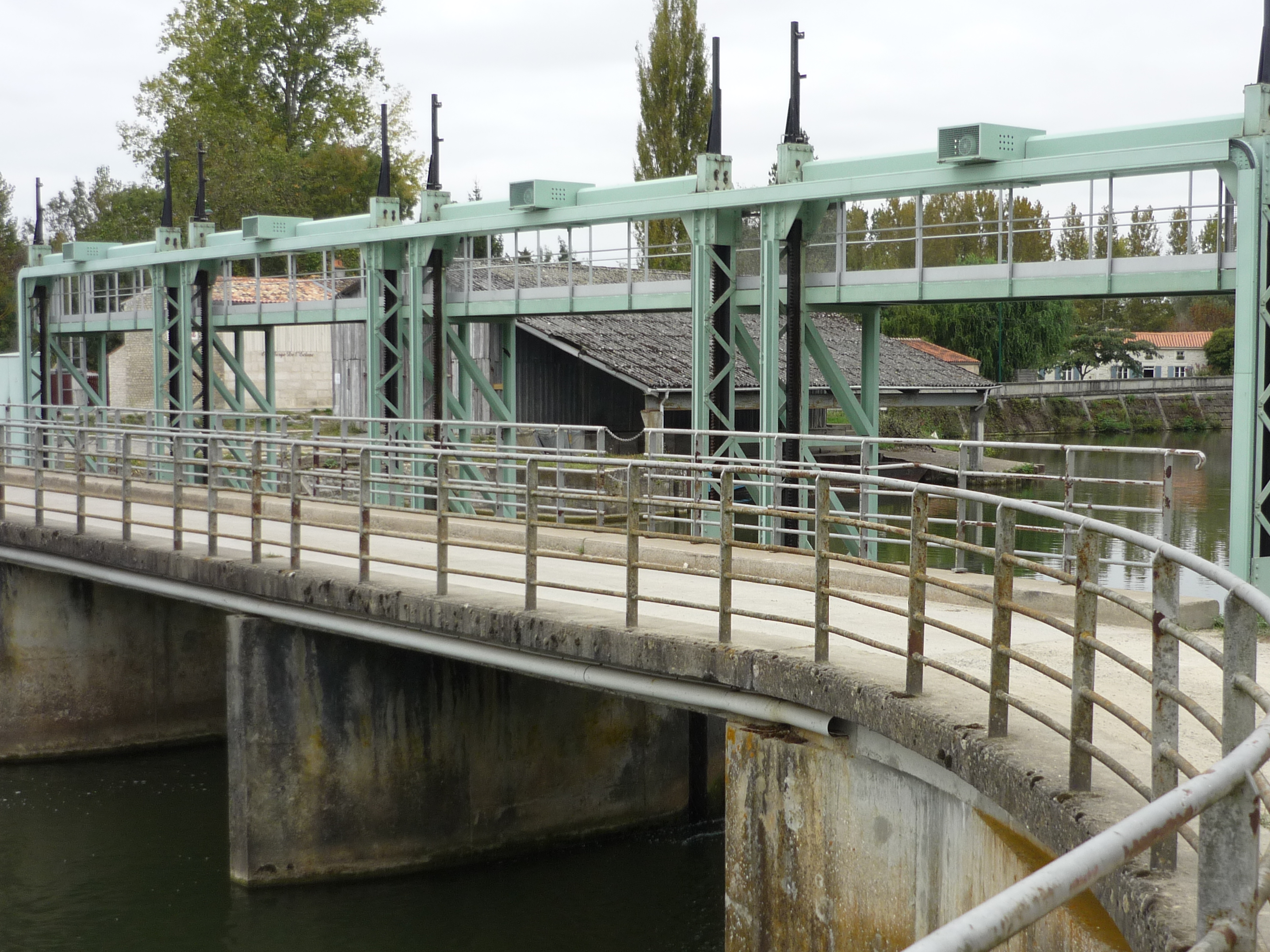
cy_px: 504
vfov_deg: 29.1
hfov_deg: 38.1
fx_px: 1834
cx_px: 706
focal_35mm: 50
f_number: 3
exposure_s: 1/200
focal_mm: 7.2
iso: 100
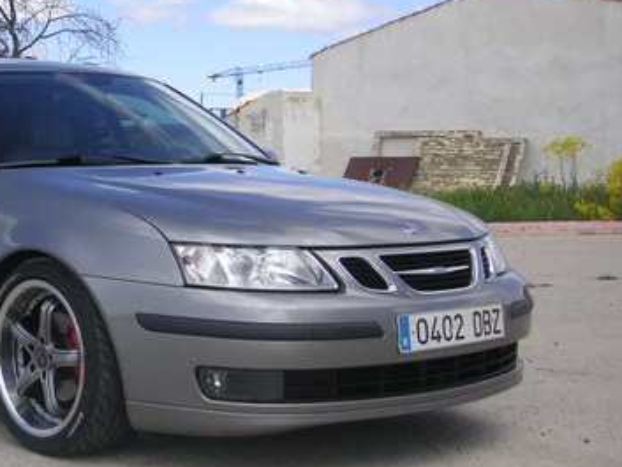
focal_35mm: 67
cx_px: 60
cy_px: 201
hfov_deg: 27.9
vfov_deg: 21.9
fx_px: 1204
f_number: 6.7
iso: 50
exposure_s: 1/180
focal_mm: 6.1
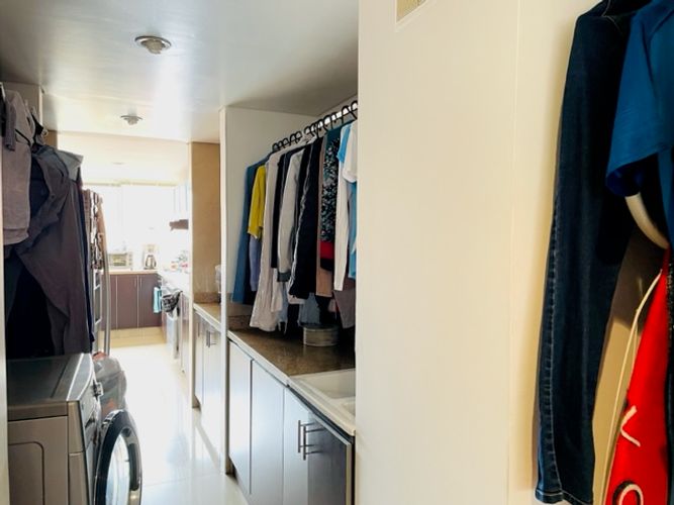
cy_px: 252
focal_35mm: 26
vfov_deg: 53.0
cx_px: 337
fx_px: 506
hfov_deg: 67.3
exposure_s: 1/60
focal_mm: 4.2
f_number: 1.6
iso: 125
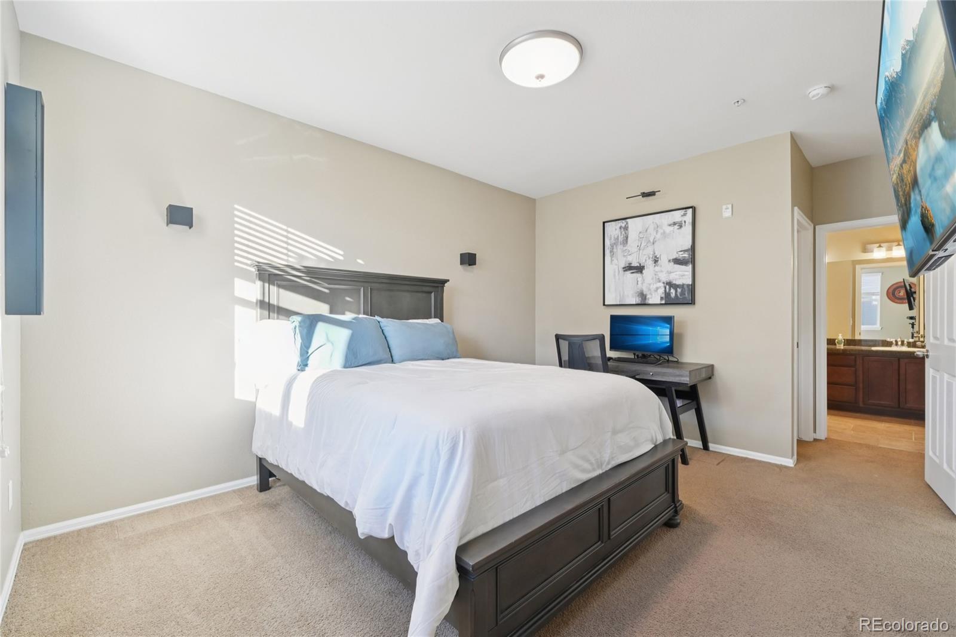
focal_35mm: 15
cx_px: 478
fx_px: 398
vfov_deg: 77.3
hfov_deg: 100.4
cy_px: 318
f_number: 8
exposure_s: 1/6
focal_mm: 10
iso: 800
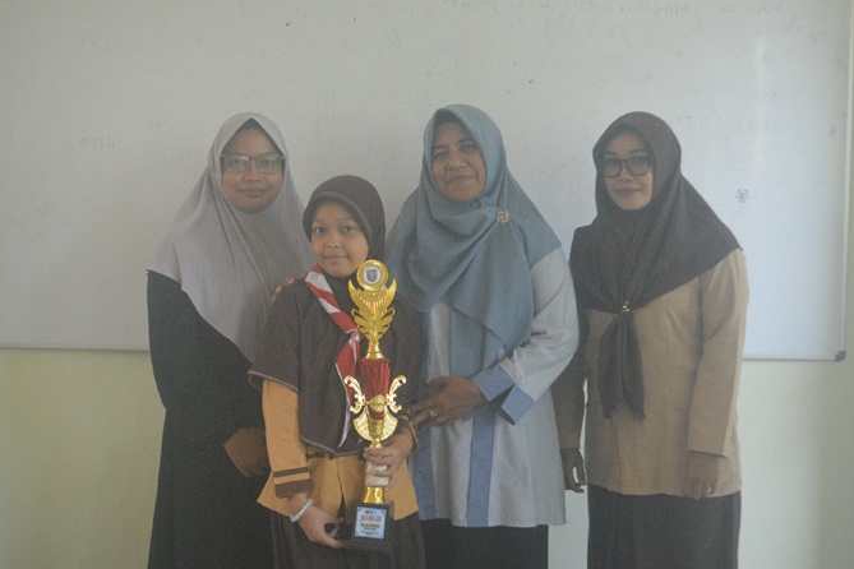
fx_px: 1115
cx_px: 437
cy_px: 274
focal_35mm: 47
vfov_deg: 28.6
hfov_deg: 41.9
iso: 3200
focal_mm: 30
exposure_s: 1/400
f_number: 4.5
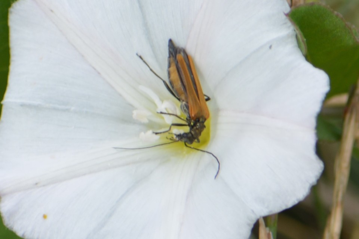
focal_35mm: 450
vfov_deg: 3.1
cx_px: 180
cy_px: 120
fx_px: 4487
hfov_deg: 4.6
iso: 100
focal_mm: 300
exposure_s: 1/160
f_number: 8
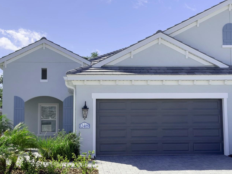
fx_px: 409
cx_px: 120
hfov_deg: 31.7
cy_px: 82
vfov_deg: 24.0
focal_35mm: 61
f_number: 1.8
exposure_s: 1/7000
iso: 100
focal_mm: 6.86
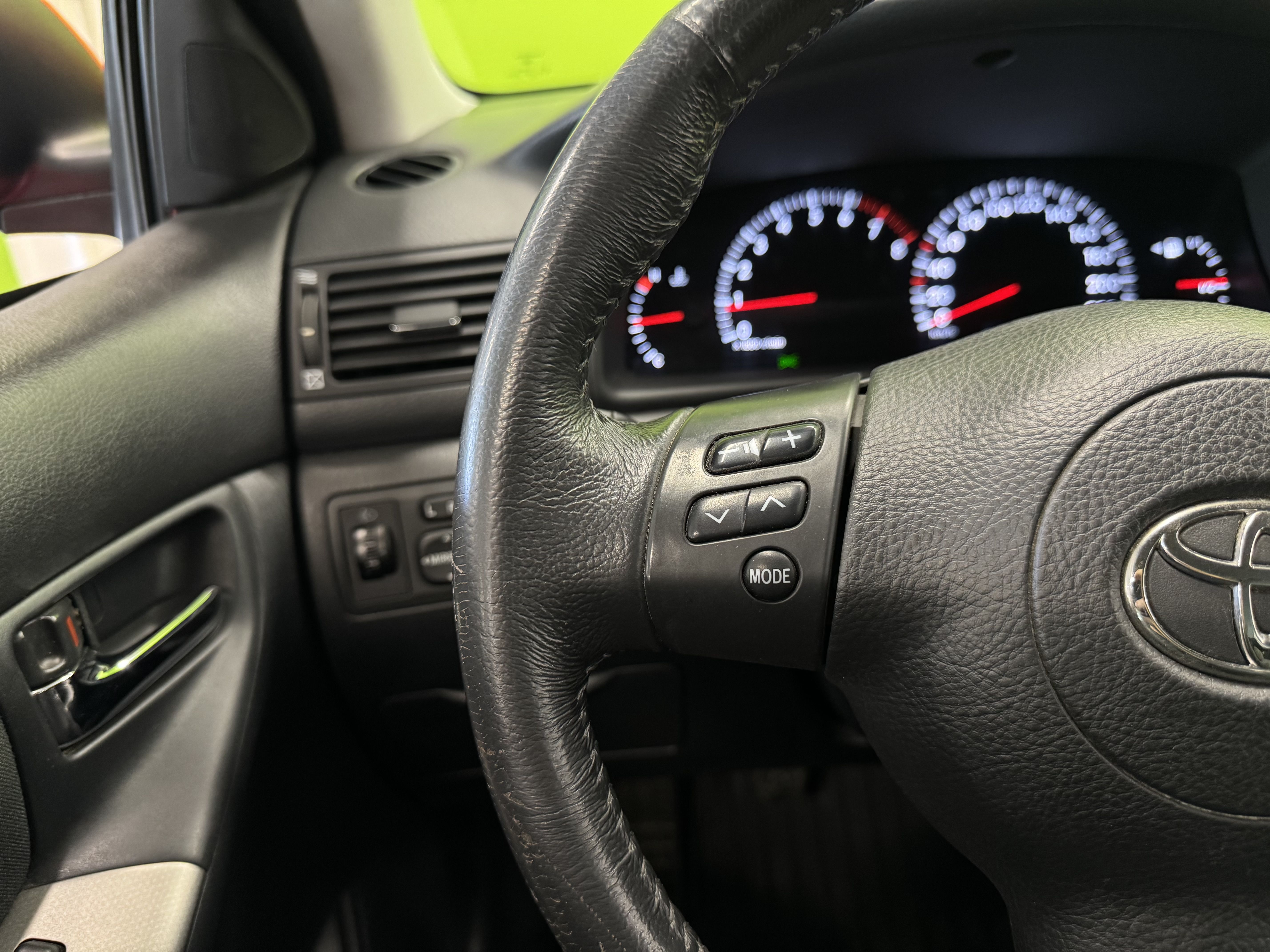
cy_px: 476
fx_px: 881
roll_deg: +4.2
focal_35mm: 24
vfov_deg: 56.8
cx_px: 635
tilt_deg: -24.9
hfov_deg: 71.6
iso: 250
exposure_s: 1/50
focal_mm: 6.76
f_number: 1.78
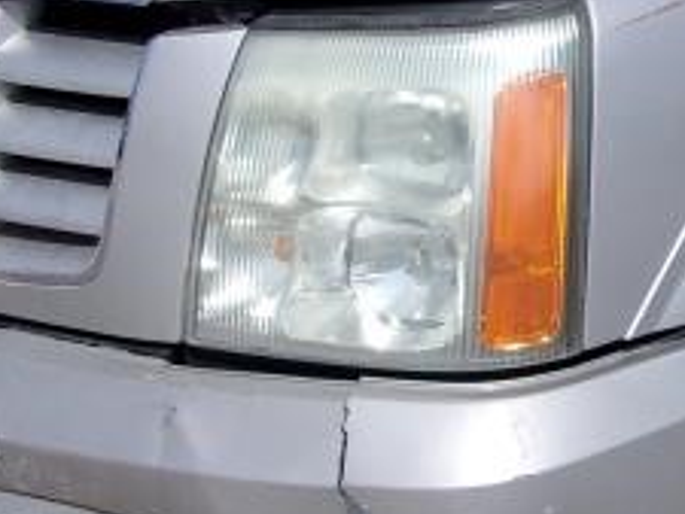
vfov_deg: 15.3
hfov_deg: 19.5
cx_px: 761
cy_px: 79
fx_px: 1901
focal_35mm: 96
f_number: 10.4
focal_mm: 4.9
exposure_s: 1/160
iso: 80
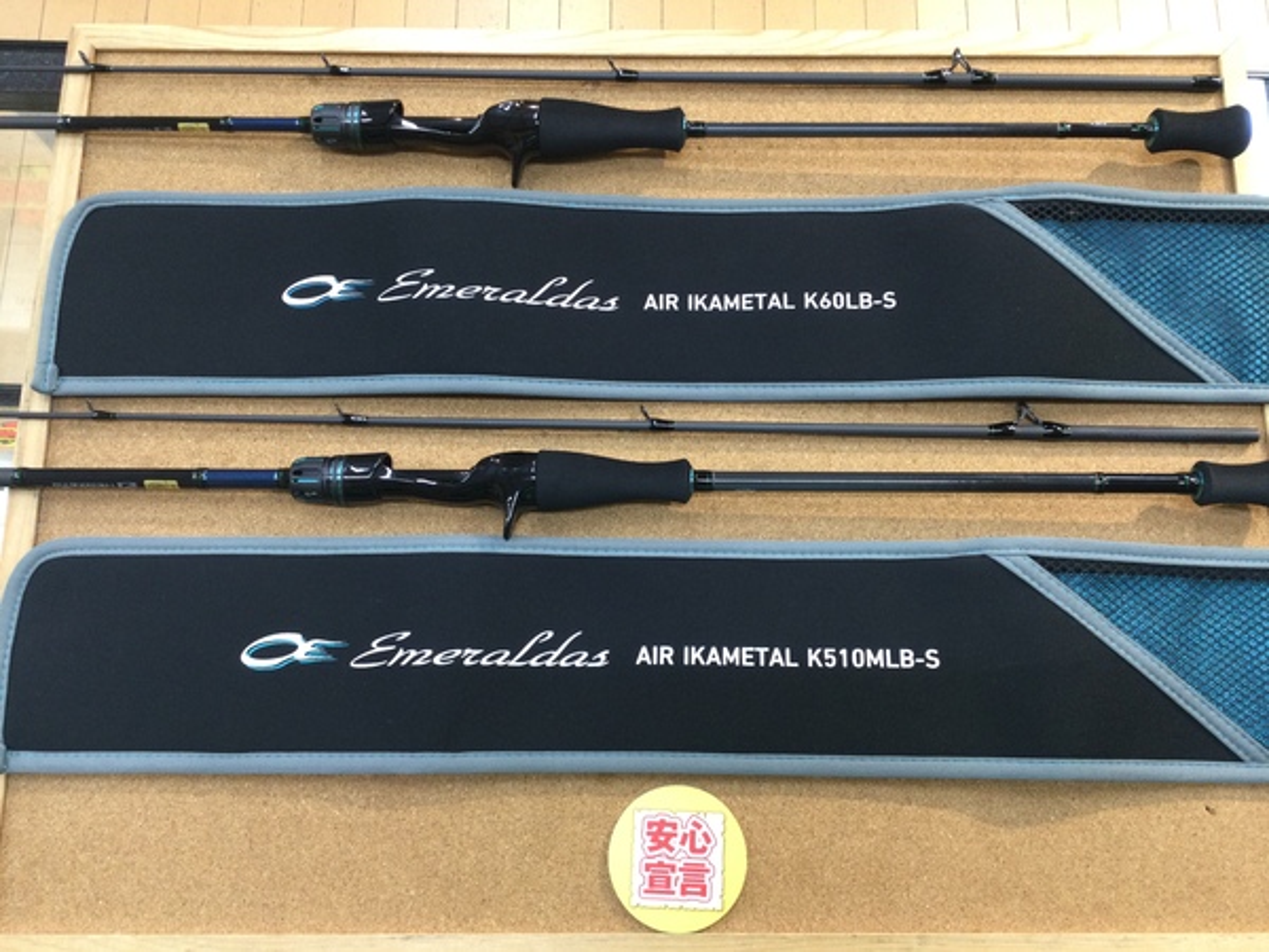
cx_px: 634
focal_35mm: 31
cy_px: 476
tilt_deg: -77.0
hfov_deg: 58.4
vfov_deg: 45.4
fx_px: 1136
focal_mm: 3.3
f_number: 2.4
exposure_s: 1/30
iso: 80
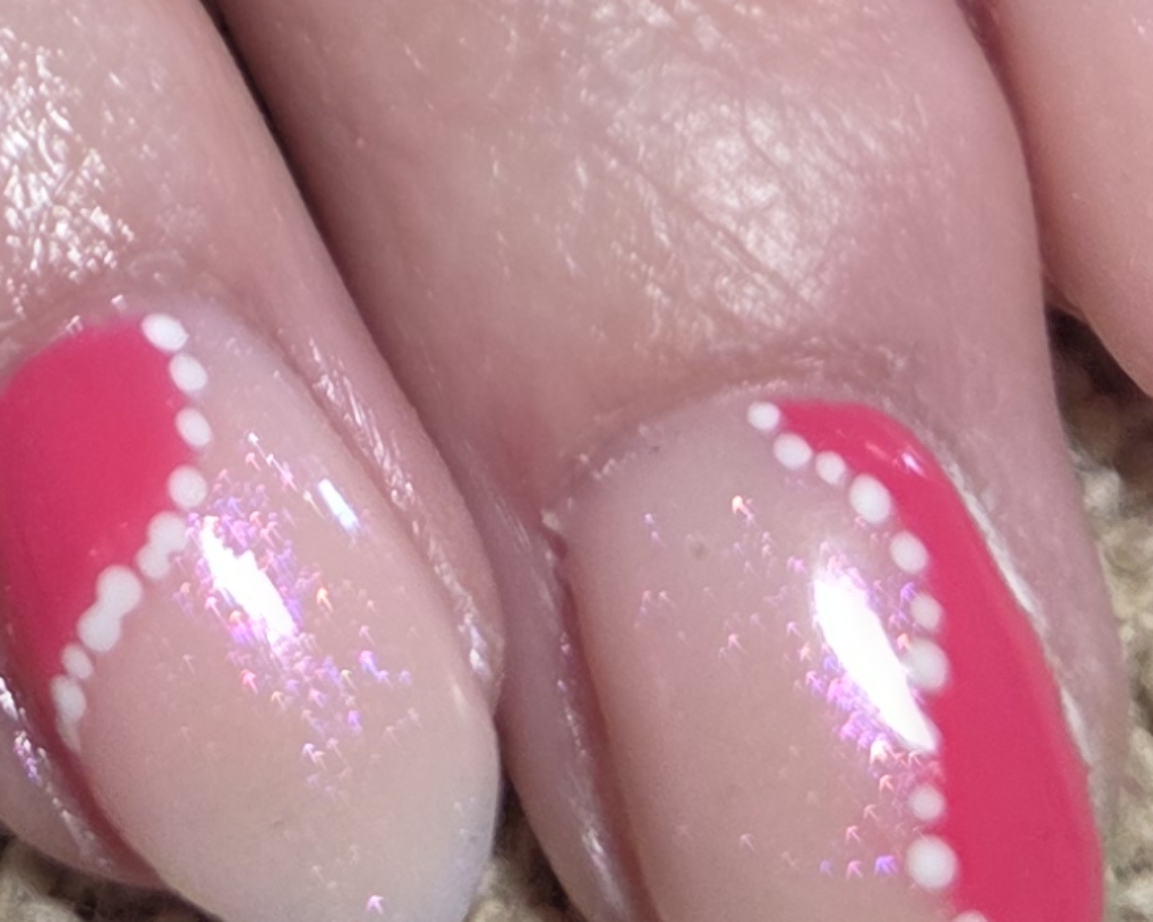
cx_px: -605
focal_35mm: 123
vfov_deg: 11.5
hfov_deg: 14.5
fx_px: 4197
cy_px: -832
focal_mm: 5.4
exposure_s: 1/120
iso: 125
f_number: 1.8
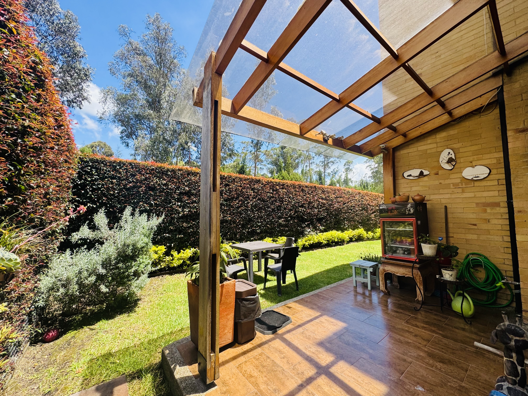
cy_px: 198
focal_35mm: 14
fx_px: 214
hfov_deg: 102.1
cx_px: 264
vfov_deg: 85.7
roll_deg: -0.4
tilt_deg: +4.5
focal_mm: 2.22
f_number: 2.2
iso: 40
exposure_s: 1/492
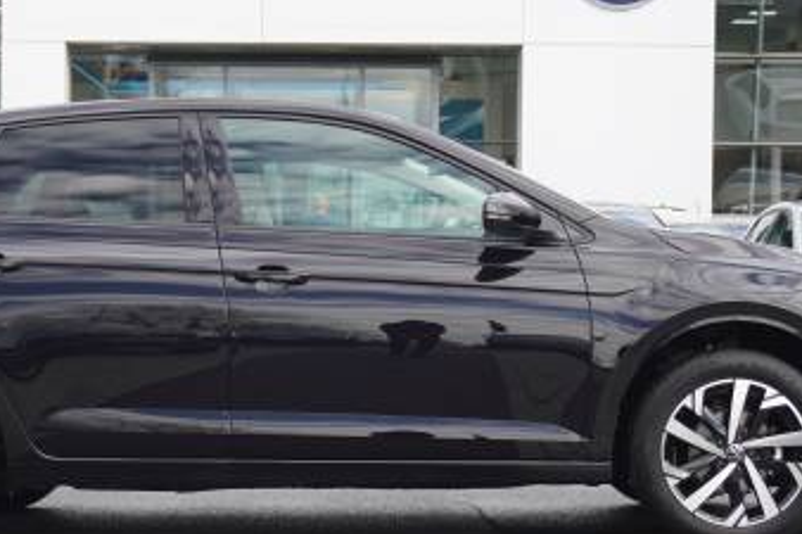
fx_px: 1958
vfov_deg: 15.5
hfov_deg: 23.1
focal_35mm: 88
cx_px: 330
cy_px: 313
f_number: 5
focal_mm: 31
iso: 100
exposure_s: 1/60
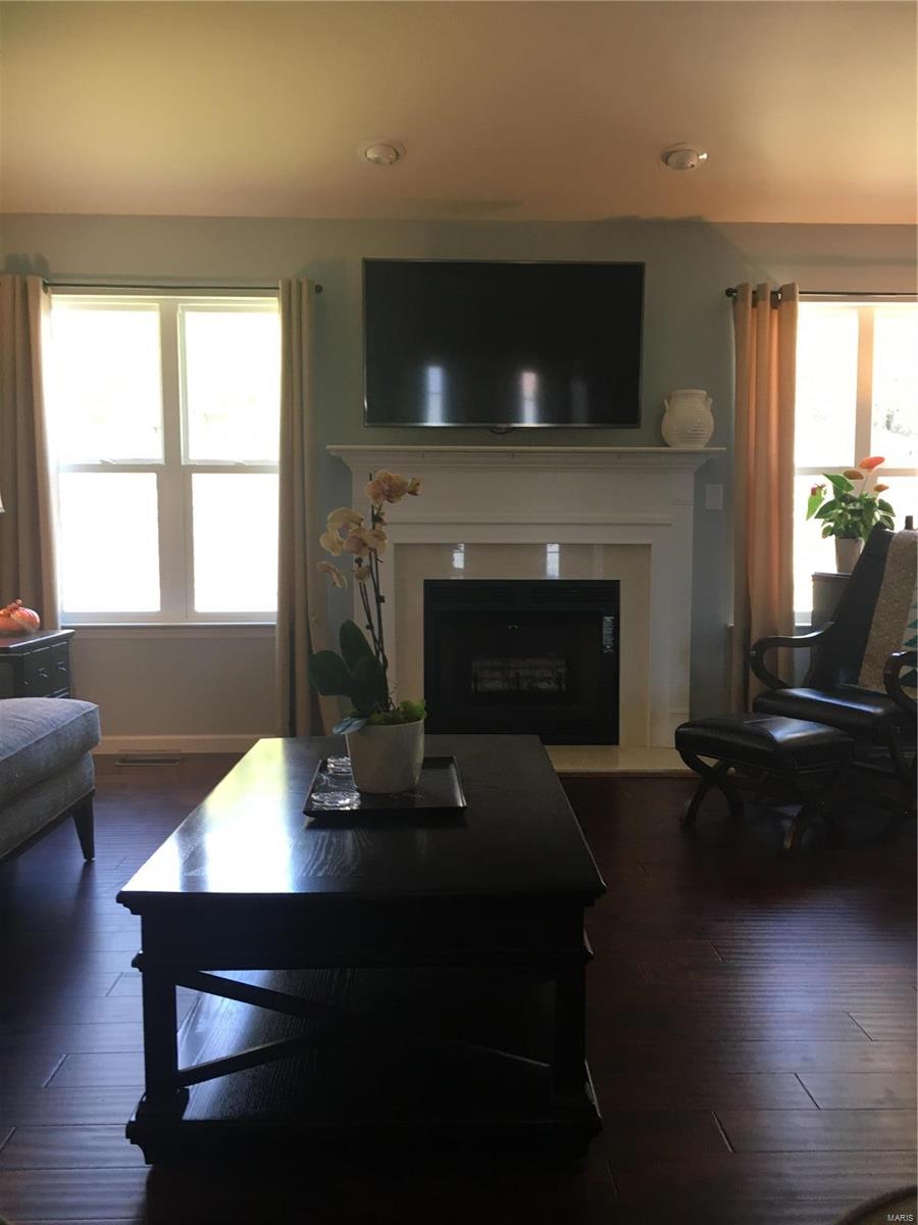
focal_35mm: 29
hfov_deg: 48.2
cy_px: 612
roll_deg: +1.0
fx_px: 1025
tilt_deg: -4.0
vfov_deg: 61.7
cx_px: 459
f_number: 2.2
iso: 80
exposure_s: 1/30
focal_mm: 4.15
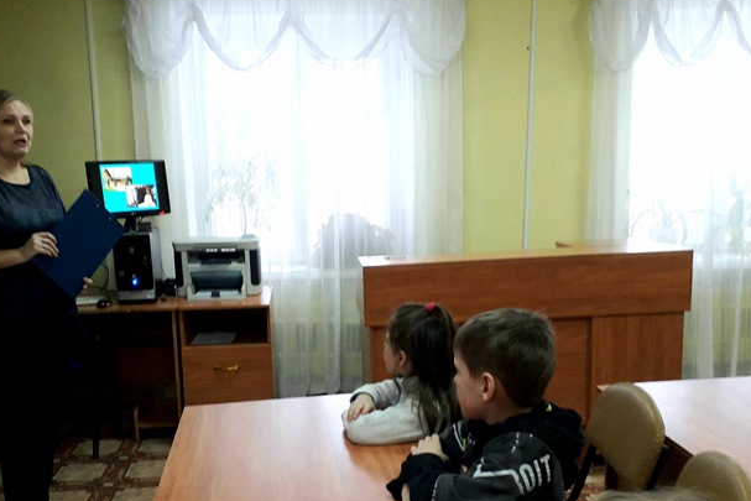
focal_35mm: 37
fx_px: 772
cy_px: 323
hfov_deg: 51.7
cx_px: 320
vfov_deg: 35.7
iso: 160
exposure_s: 1/33
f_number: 1.9
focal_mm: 3.6
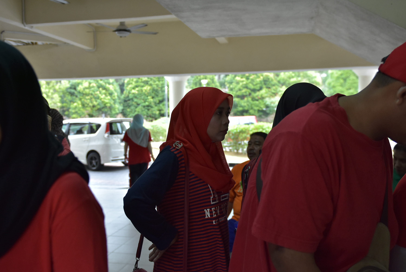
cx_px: 203
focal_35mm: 36
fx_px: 406
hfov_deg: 53.1
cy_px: 136
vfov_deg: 36.9
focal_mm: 24
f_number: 2.8
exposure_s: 1/200
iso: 1000
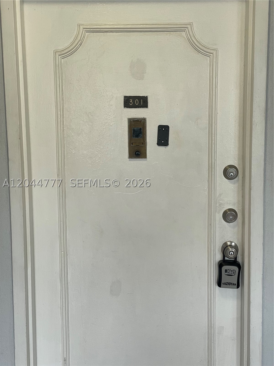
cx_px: 137
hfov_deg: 28.0
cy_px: 183
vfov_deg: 36.8
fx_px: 549
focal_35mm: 52
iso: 80
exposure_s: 1/120
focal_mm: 6
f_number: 2
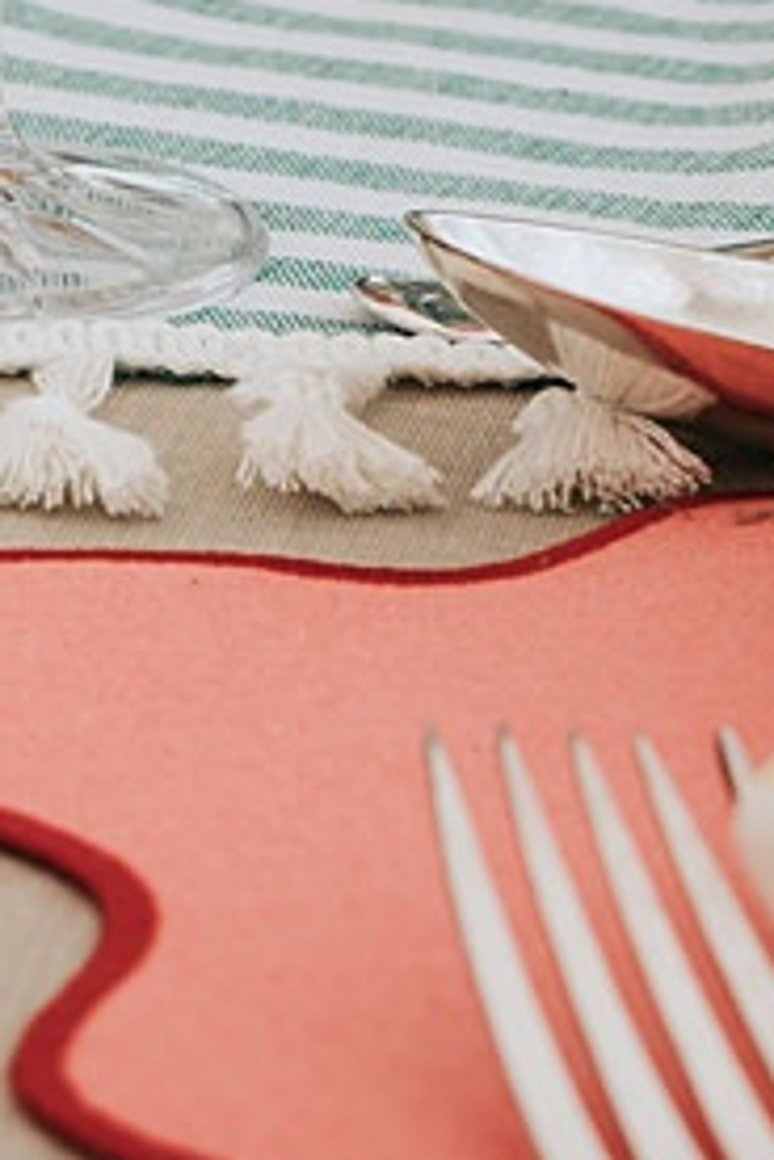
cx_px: -290
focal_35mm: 201
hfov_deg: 6.8
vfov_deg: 9.8
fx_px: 6482
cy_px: -836
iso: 250
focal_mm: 37
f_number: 6.3
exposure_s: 1/250
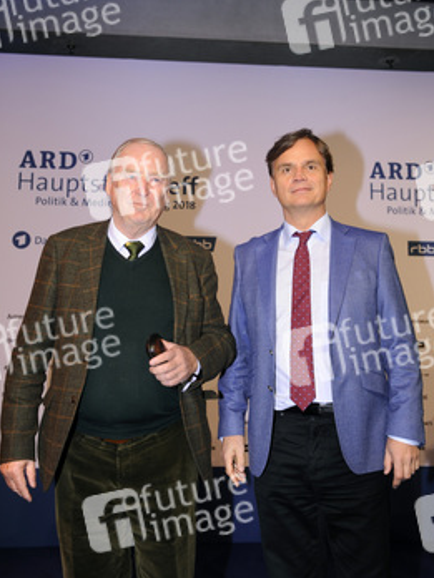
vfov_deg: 44.7
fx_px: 702
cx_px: 217
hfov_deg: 34.3
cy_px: 264
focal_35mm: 42
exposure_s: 1/250
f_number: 4
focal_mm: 38
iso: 800
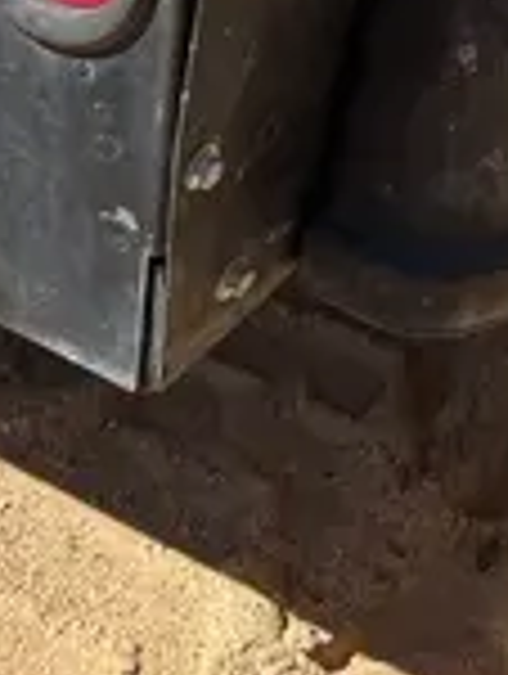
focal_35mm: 127
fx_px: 2478
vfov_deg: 13.6
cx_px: 706
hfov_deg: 11.3
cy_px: -614
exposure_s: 1/2513
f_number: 1.5
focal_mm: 5.7
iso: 50
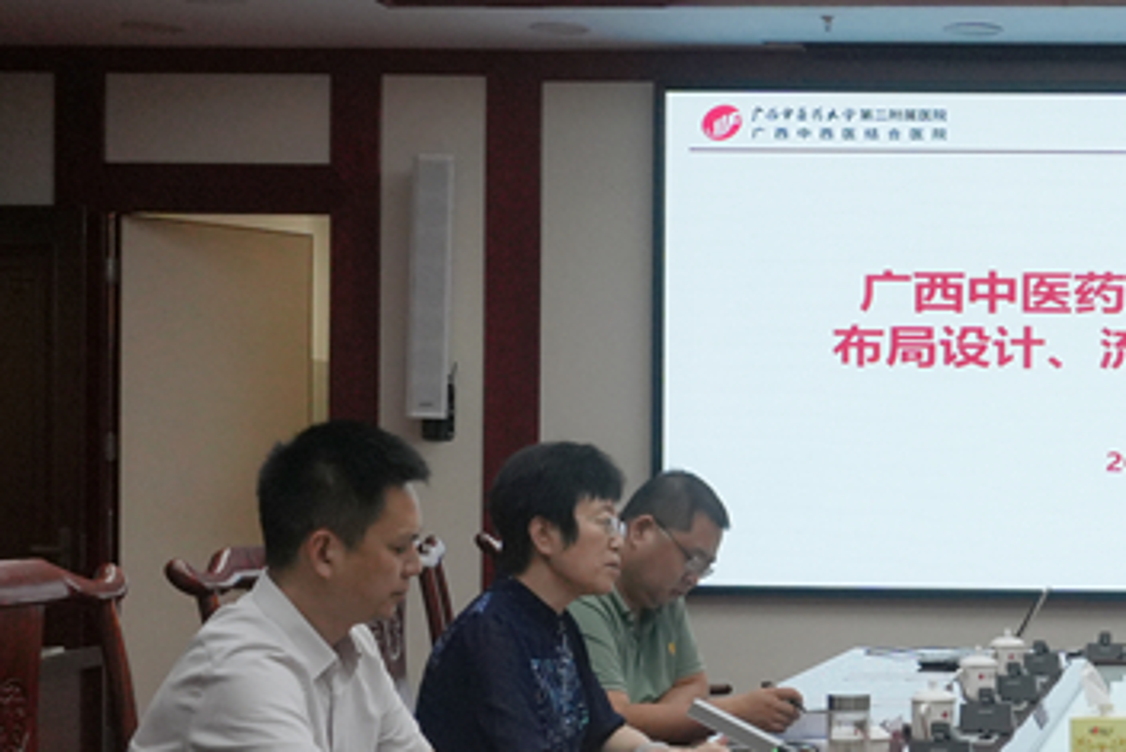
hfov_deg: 25.7
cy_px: 517
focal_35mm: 75
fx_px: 2347
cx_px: 1110
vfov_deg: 18.1
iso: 1250
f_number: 8
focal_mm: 22
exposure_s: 1/200
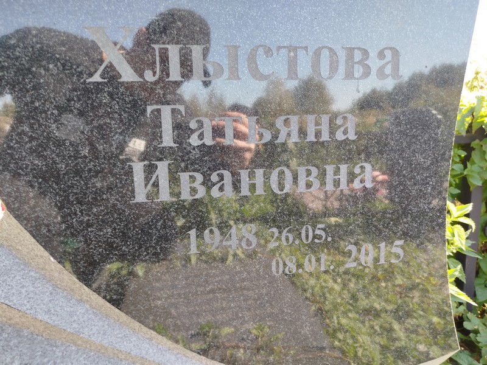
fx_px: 338
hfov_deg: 71.6
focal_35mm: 24
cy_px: 182
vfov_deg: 56.8
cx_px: 244
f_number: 1.7
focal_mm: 5.31
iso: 80
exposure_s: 1/100
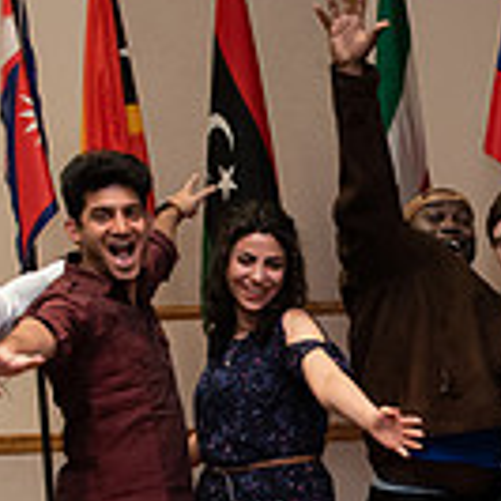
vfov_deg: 14.9
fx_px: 1883
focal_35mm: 115
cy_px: 522
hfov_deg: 14.6
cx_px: 622
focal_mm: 31
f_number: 6.3
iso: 2500
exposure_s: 1/200
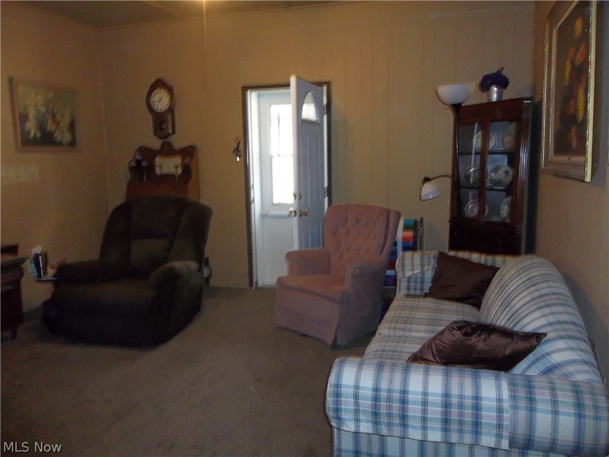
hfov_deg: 65.3
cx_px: 304
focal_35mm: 27
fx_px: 475
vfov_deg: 51.4
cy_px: 228
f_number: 3.5
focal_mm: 4.9
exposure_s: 1/30
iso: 320
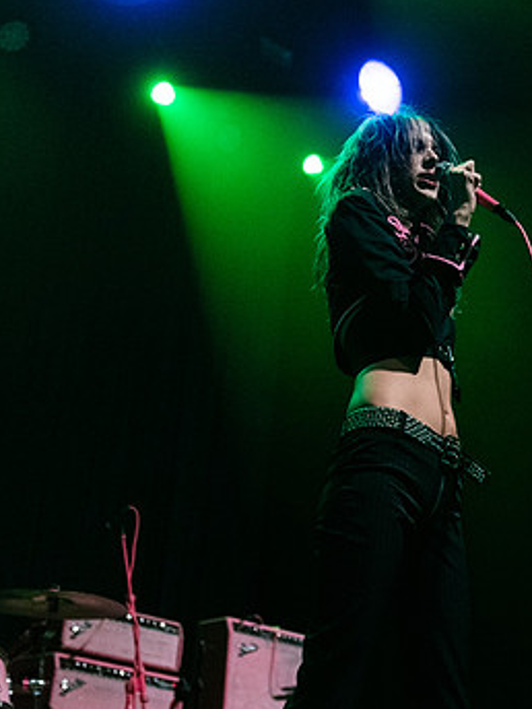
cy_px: 339
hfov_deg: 19.7
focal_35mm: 74
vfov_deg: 26.3
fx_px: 1516
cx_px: 414
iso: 2500
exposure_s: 1/200
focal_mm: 42
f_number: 3.2
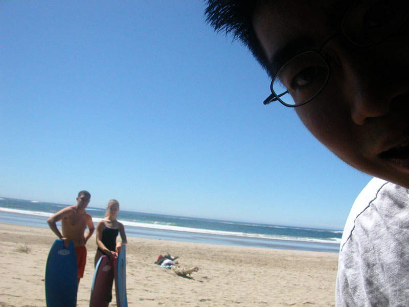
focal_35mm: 37
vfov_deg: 38.7
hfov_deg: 50.1
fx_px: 437
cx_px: 204
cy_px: 154
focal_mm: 5.6
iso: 100
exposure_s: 1/828
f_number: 4.5
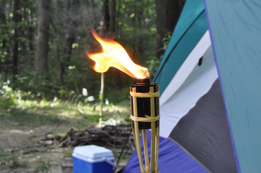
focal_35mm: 79
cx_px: 135
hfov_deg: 25.7
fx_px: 572
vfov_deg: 17.2
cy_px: 89
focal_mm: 50
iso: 2000
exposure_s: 1/100
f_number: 11
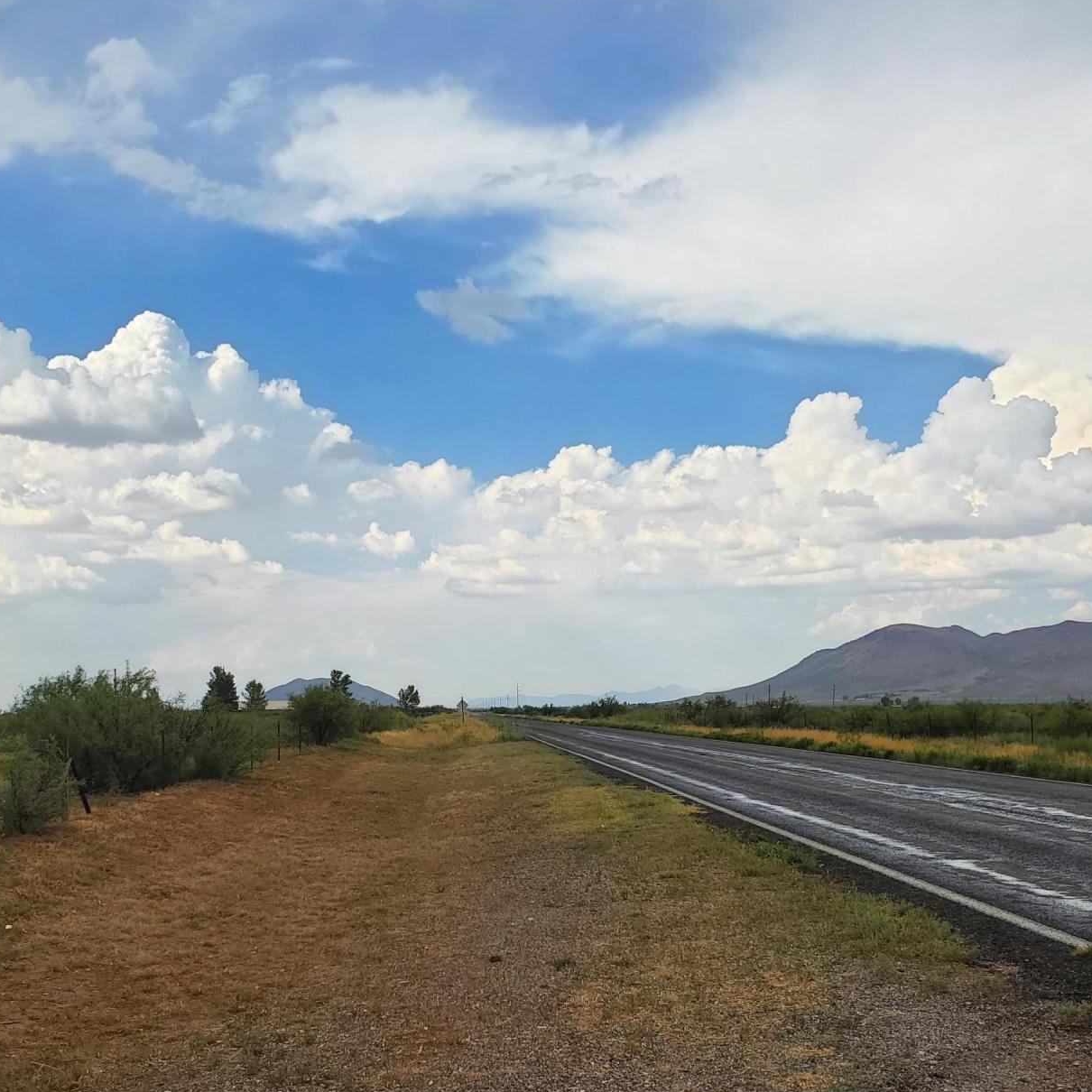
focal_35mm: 38
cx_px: 451
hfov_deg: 43.7
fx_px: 1356
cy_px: 763
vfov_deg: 43.0
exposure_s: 1/980
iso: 50
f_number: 2.4
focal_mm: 4.3
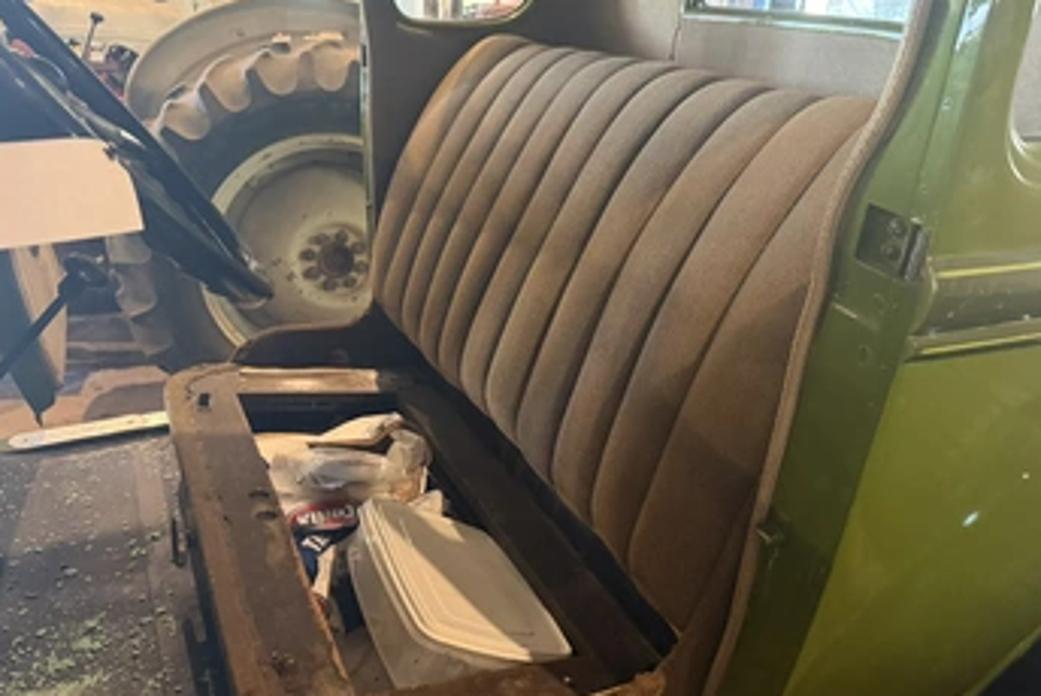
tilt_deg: -21.6
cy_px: 372
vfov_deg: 45.0
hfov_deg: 63.5
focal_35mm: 29
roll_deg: -5.4
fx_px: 839
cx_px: 566
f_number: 1.78
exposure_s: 1/40
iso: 1000
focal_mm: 6.76
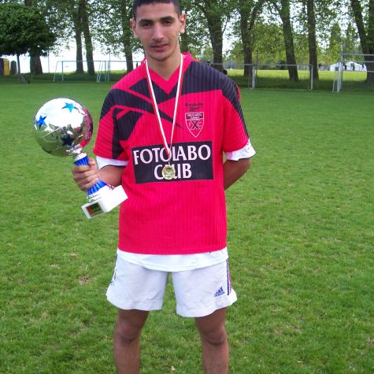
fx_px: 611
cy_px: 227
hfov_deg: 34.0
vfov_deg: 33.9
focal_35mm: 50
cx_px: 187
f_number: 2.9
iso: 80
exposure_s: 1/162
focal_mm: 7
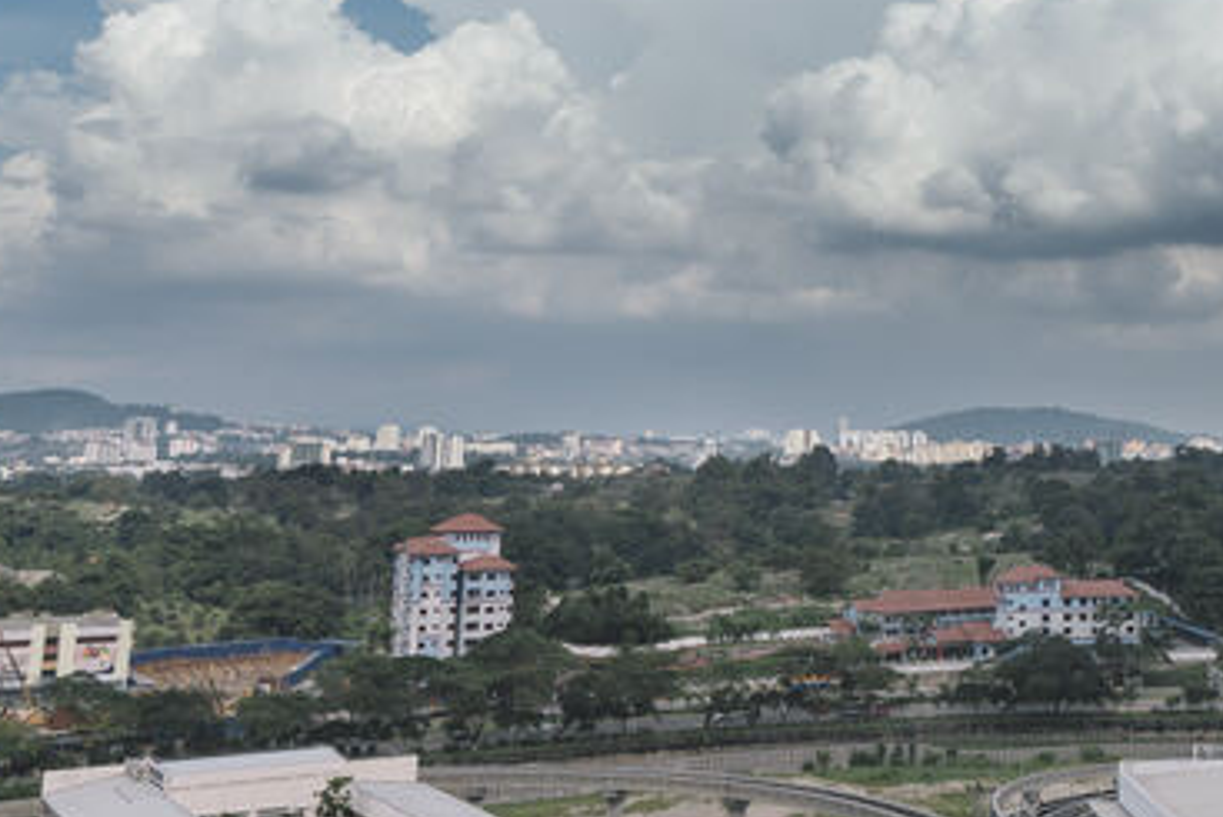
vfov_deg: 26.6
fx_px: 1665
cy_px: 85
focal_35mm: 49
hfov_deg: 38.2
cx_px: 1043
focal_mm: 15
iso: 140
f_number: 9
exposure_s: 1/250
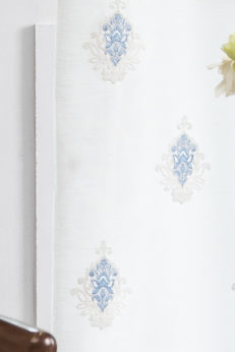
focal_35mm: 518
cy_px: -221
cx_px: 471
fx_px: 5067
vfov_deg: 4.0
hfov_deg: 2.6
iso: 100
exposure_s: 1/15
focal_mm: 70
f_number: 5.6
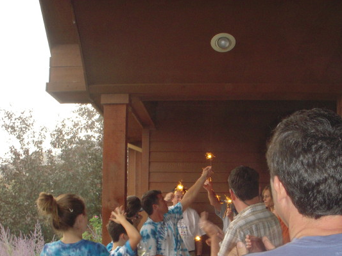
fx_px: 563
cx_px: 204
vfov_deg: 25.4
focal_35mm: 57
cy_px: 191
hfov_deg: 33.7
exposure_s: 1/25
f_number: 3.3
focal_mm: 6.3
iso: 200
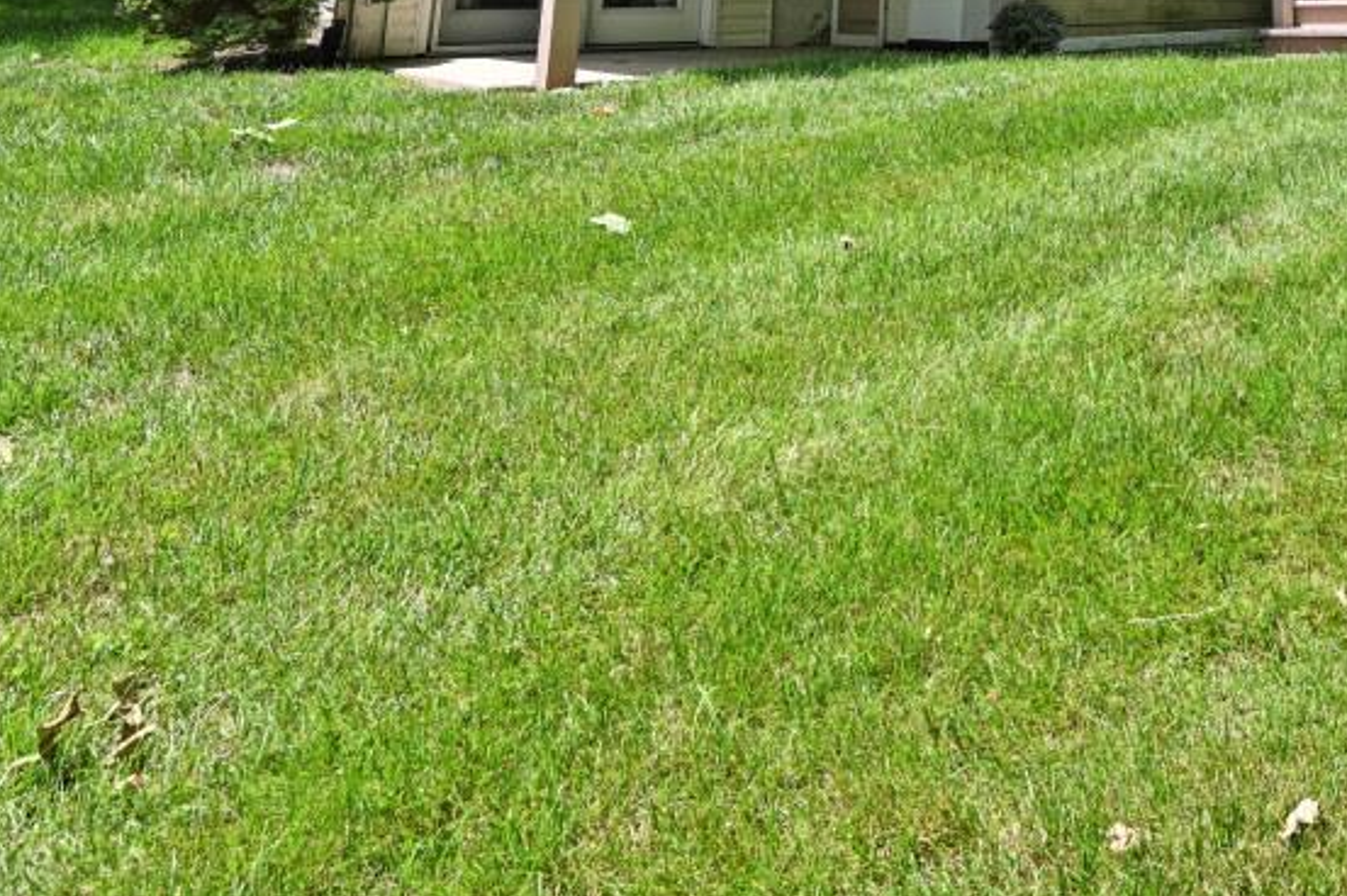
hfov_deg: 44.1
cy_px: -312
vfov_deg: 28.0
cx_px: 1315
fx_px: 1421
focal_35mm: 38
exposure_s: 1/250
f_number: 5.6
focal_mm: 14
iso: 125
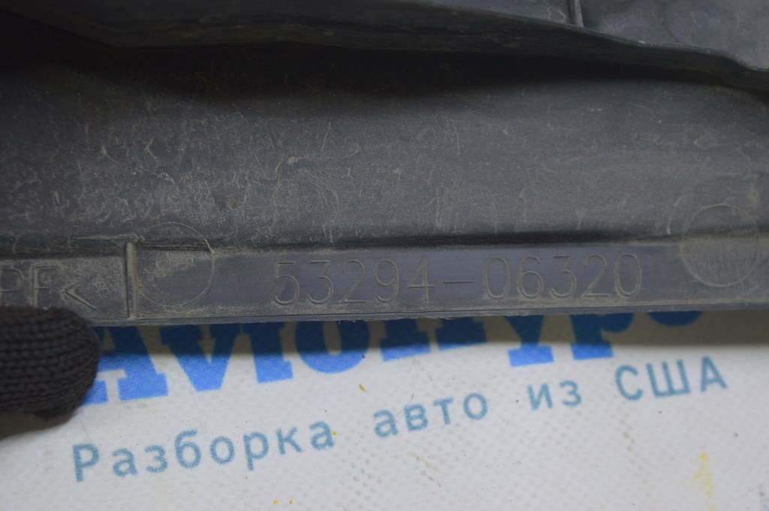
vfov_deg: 16.5
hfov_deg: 24.6
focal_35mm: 82
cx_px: 384
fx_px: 1761
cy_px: 256
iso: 400
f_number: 5.6
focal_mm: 55
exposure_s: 1/20
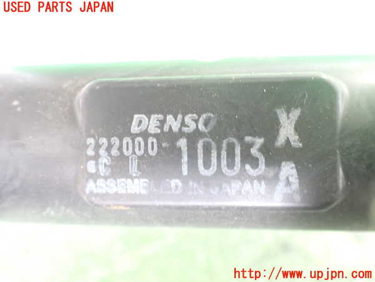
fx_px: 325
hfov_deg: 60.0
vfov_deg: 46.8
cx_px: 188
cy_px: 141
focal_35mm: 30
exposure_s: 1/30
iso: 1600
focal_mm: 5.4
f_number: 2.3
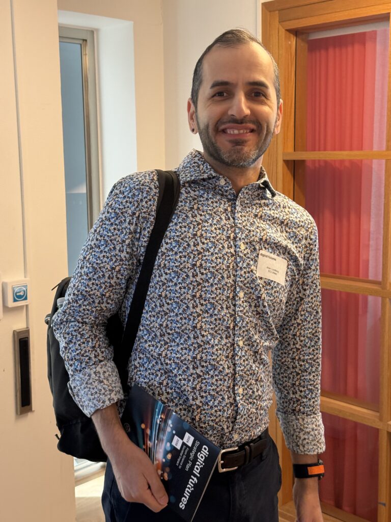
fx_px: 723
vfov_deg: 39.7
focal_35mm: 48
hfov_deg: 30.3
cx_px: 196
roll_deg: +0.1
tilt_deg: -7.0
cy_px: 261
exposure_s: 1/100
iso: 200
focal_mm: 6.76
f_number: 1.78
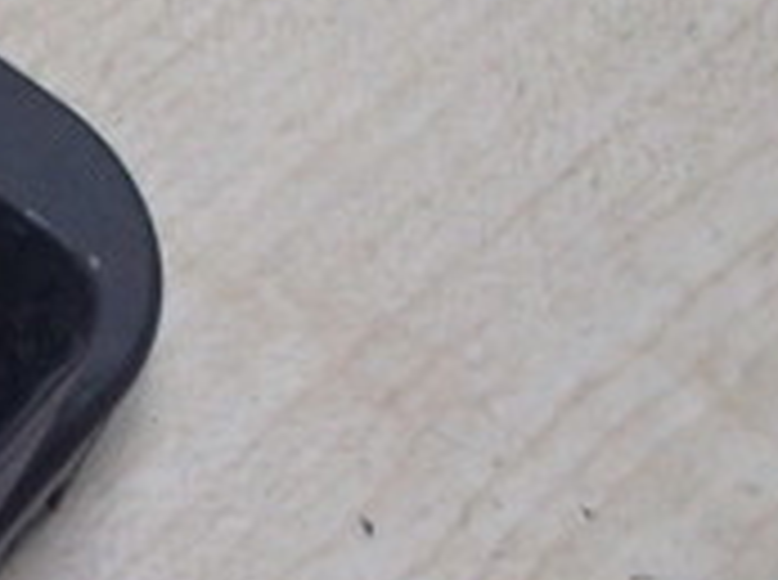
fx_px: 3073
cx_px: -454
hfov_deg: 13.4
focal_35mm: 137
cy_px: 465
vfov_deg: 10.8
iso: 800
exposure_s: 1/50
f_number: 4.7
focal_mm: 6.64
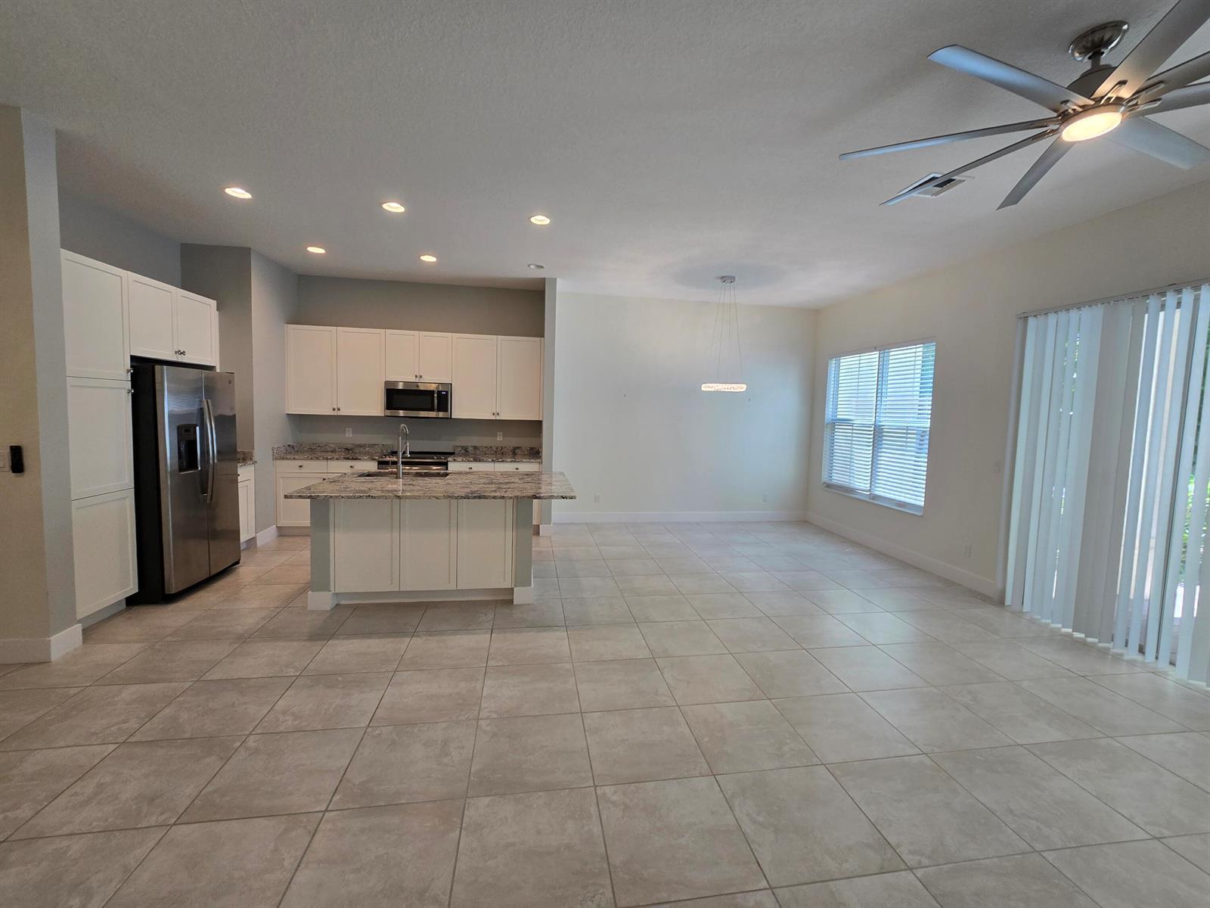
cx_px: 605
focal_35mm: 13
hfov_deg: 106.2
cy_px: 454
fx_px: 454
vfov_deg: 89.9
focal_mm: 2.2
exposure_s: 1/60
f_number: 2.2
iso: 64
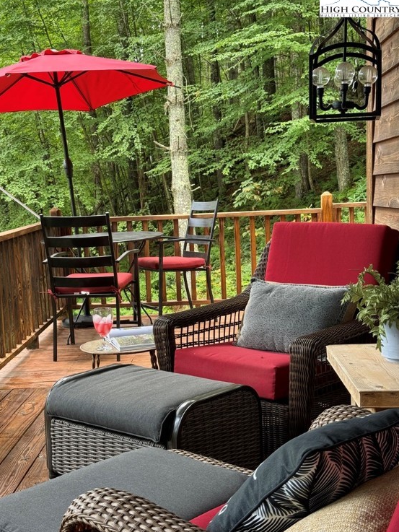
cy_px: 274
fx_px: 768
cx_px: 195
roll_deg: +1.5
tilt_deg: -6.7
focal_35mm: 50
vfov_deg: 38.2
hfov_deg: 29.1
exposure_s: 1/84
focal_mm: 6.76
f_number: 1.78
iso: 100
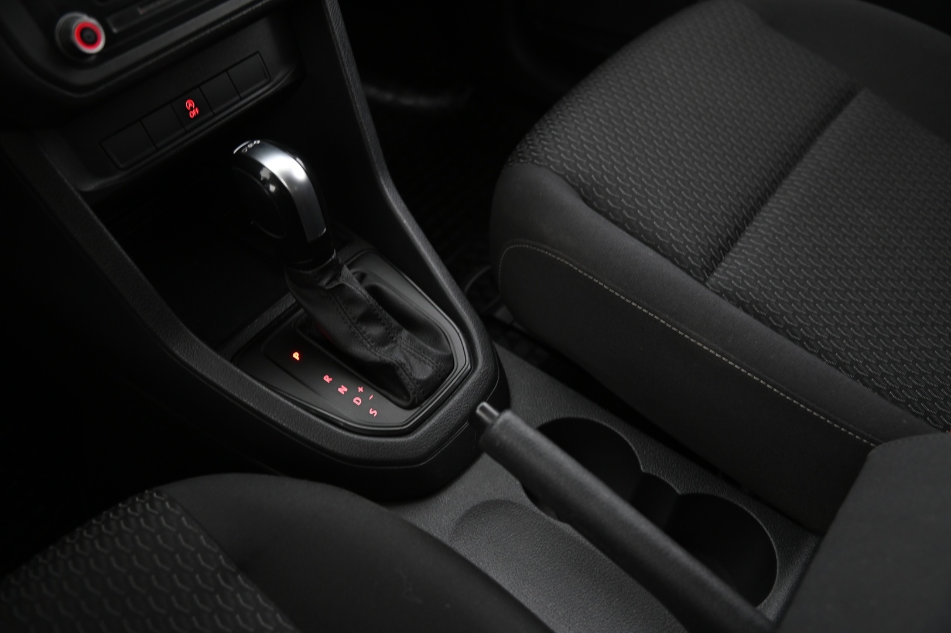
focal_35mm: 32
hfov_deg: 58.8
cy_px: 316
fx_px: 845
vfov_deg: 41.1
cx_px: 476
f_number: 4
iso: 1000
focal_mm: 32
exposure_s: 1/4
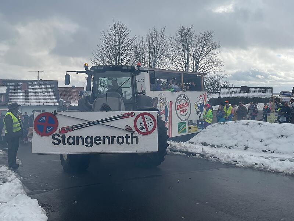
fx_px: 221
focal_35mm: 26
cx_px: 147
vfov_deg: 53.1
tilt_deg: -2.9
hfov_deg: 67.3
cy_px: 110
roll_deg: -0.1
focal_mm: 4.2
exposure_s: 1/5051
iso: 32
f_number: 1.6
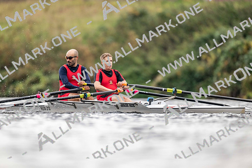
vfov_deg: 2.3
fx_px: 4201
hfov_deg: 3.4
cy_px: 84
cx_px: 126
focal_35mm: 600
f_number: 4
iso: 2500
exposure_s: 1/2500
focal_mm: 600
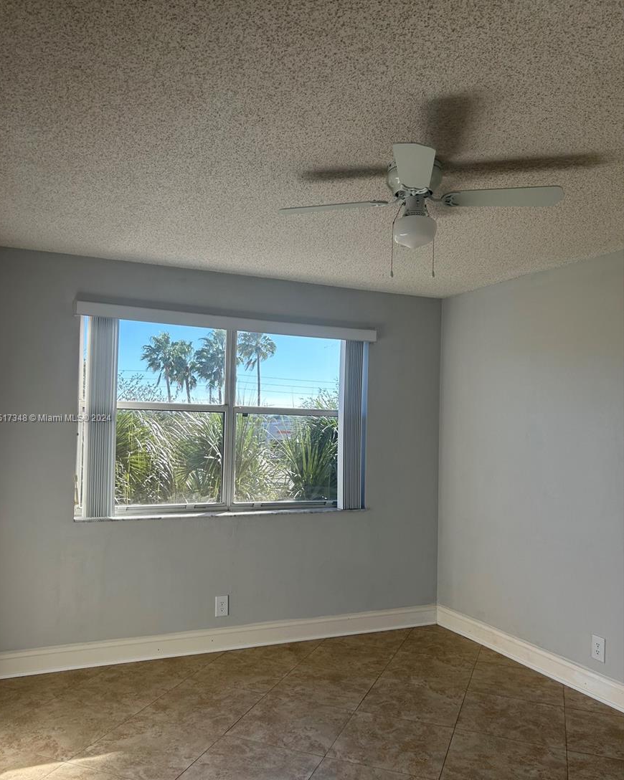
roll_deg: -2.4
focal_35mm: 28
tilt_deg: +0.0
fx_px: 647
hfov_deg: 51.5
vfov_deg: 62.1
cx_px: 303
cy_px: 419
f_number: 1.5
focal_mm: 5.7
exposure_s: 1/506
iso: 50
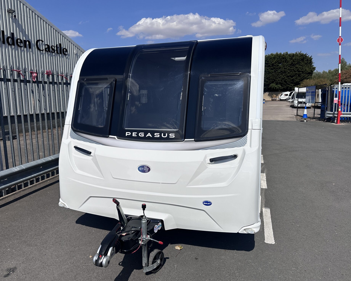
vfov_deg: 54.9
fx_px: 270
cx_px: 162
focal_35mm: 26
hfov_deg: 65.9
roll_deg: +1.0
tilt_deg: -7.3
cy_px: 139
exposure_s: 1/13699
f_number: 1.78
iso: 80
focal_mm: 6.86
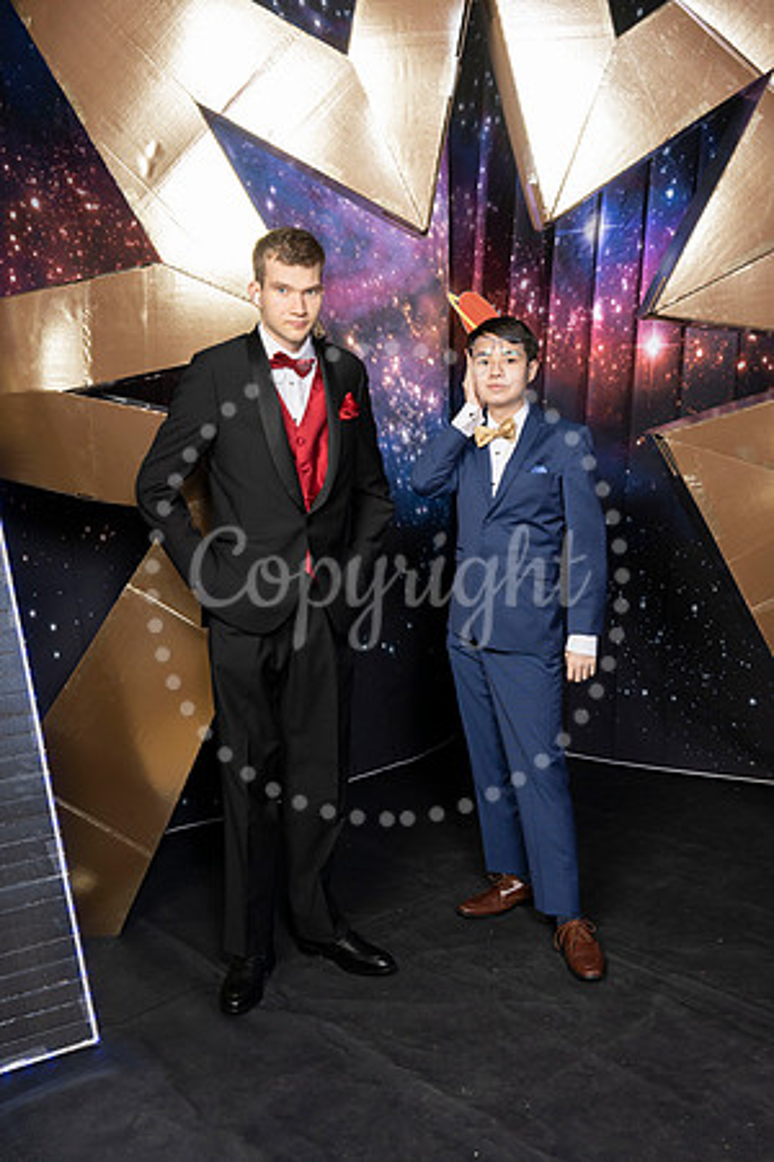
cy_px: 581
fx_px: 1193
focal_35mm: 37
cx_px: 387
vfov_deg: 51.9
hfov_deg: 35.9
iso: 320
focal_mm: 37
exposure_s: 1/160
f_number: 9
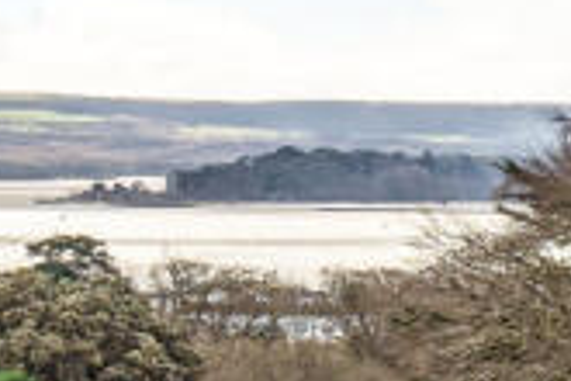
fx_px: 3442
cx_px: 1190
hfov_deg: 8.9
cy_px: 192
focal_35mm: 217
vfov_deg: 6.3
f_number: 11
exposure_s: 1/250
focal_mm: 35
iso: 250
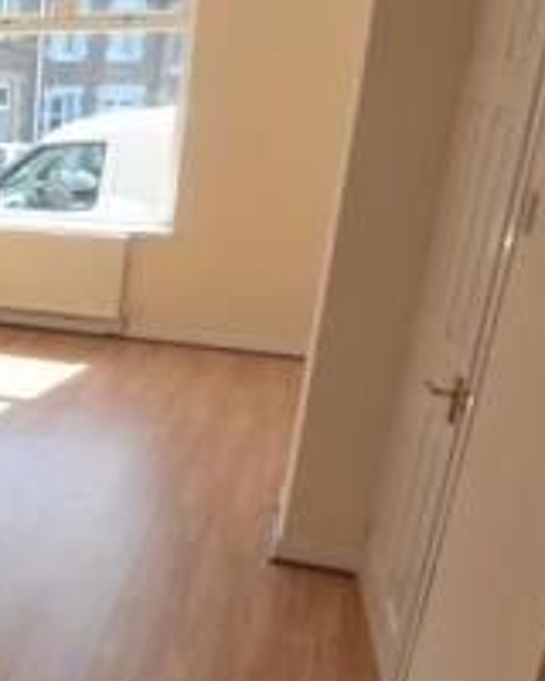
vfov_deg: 40.1
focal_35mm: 46
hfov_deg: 25.8
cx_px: -237
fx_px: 927
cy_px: 414
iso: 200
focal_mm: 10
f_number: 7.1
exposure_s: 1/200
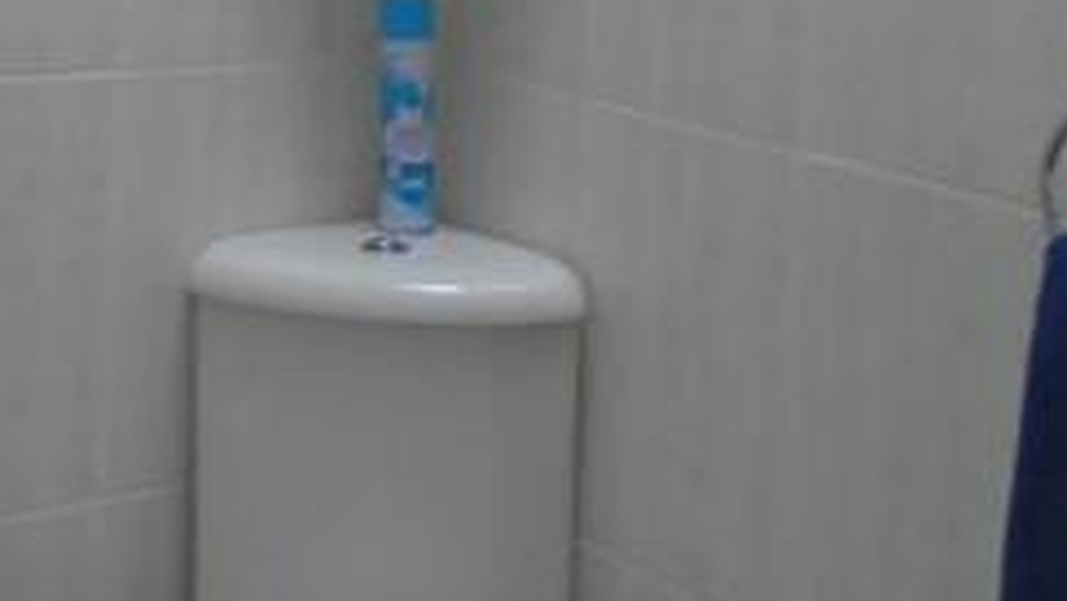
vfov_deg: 16.4
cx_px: 226
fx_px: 1925
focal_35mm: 68
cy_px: -257
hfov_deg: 30.3
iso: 100
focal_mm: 4.6
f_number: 3.2
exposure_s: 1/30
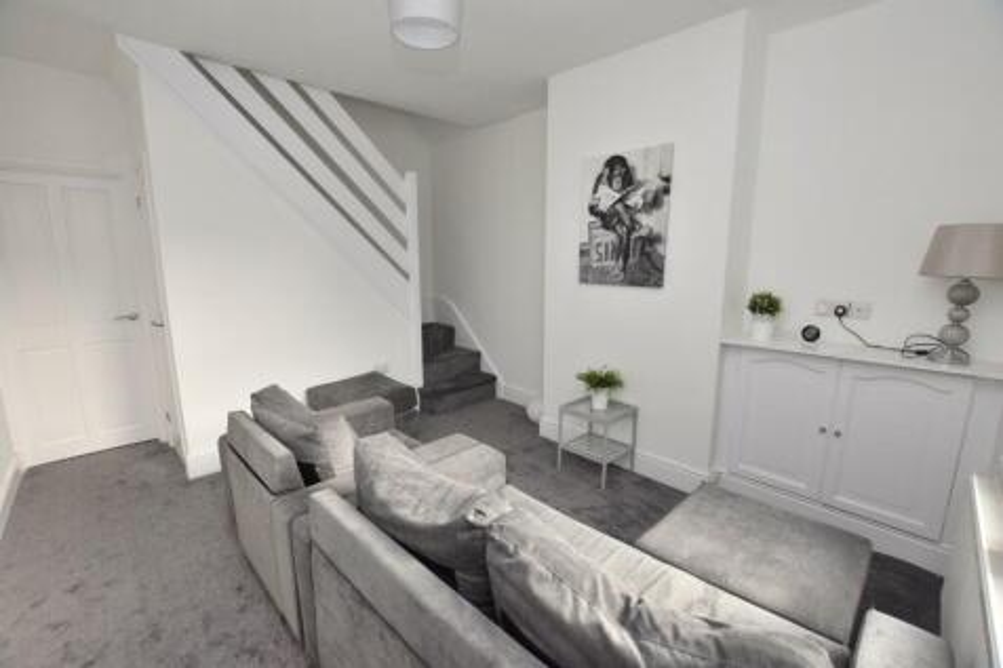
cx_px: 502
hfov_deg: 100.4
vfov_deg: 77.3
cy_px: 334
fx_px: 418
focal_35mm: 15
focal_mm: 10
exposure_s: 1/125
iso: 800
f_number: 5.6
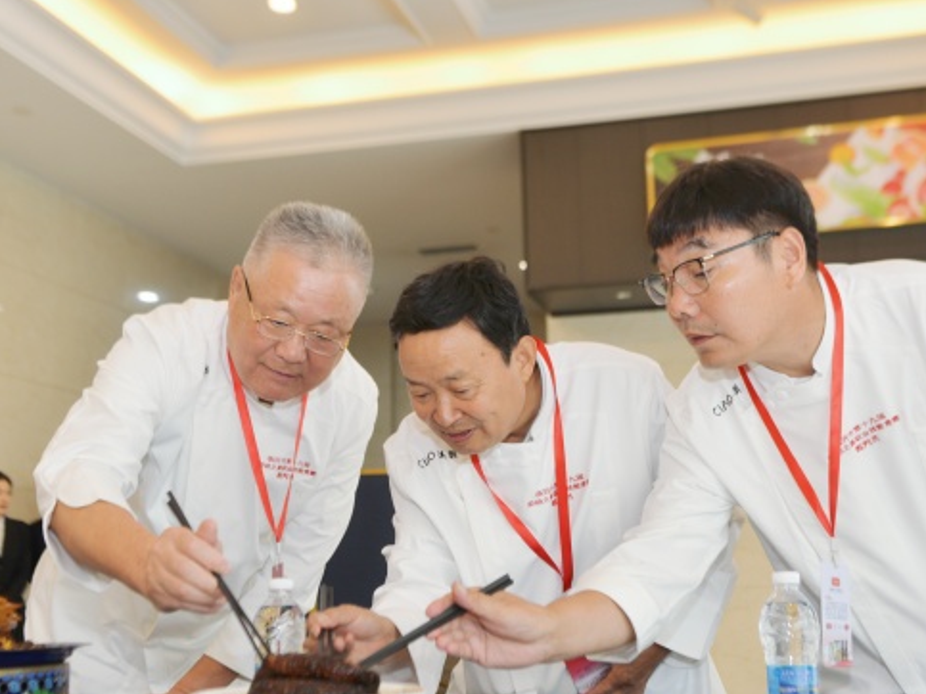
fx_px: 1337
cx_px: 506
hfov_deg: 38.2
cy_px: 413
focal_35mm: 50
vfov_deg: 29.0
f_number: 4
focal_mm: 38
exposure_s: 1/60
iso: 280
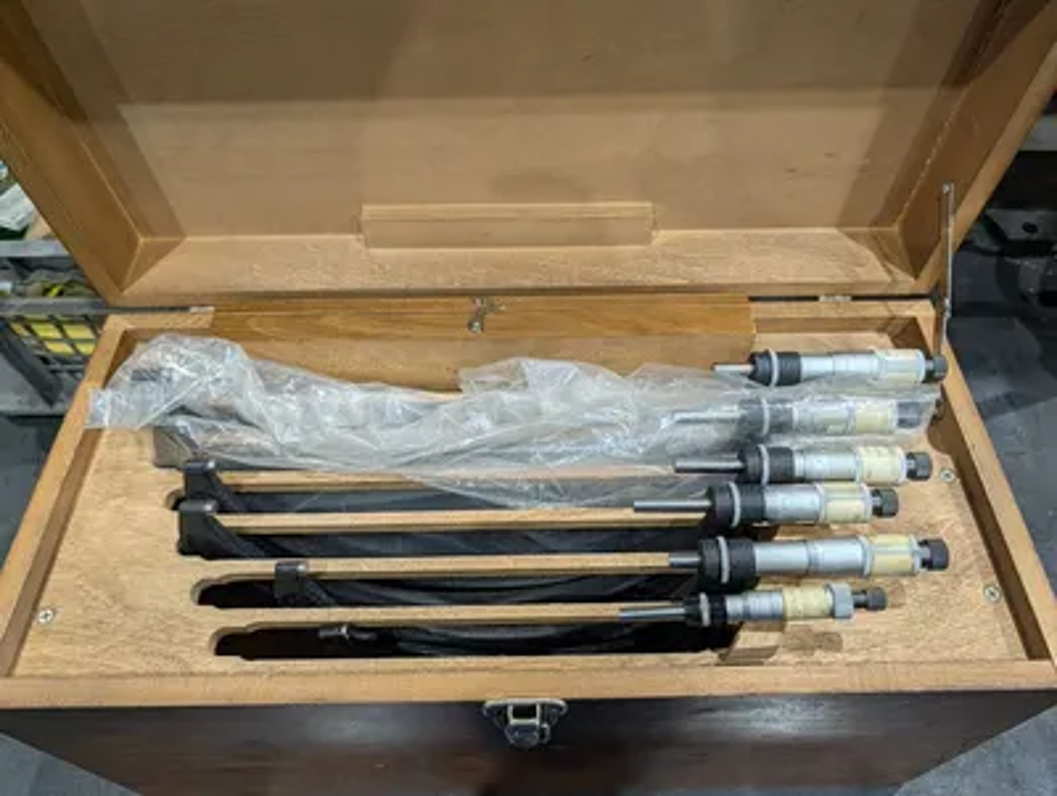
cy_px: 398
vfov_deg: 56.9
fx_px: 734
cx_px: 528
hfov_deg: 71.5
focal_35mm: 24
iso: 241
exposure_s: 1/364
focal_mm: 6.9
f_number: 1.68
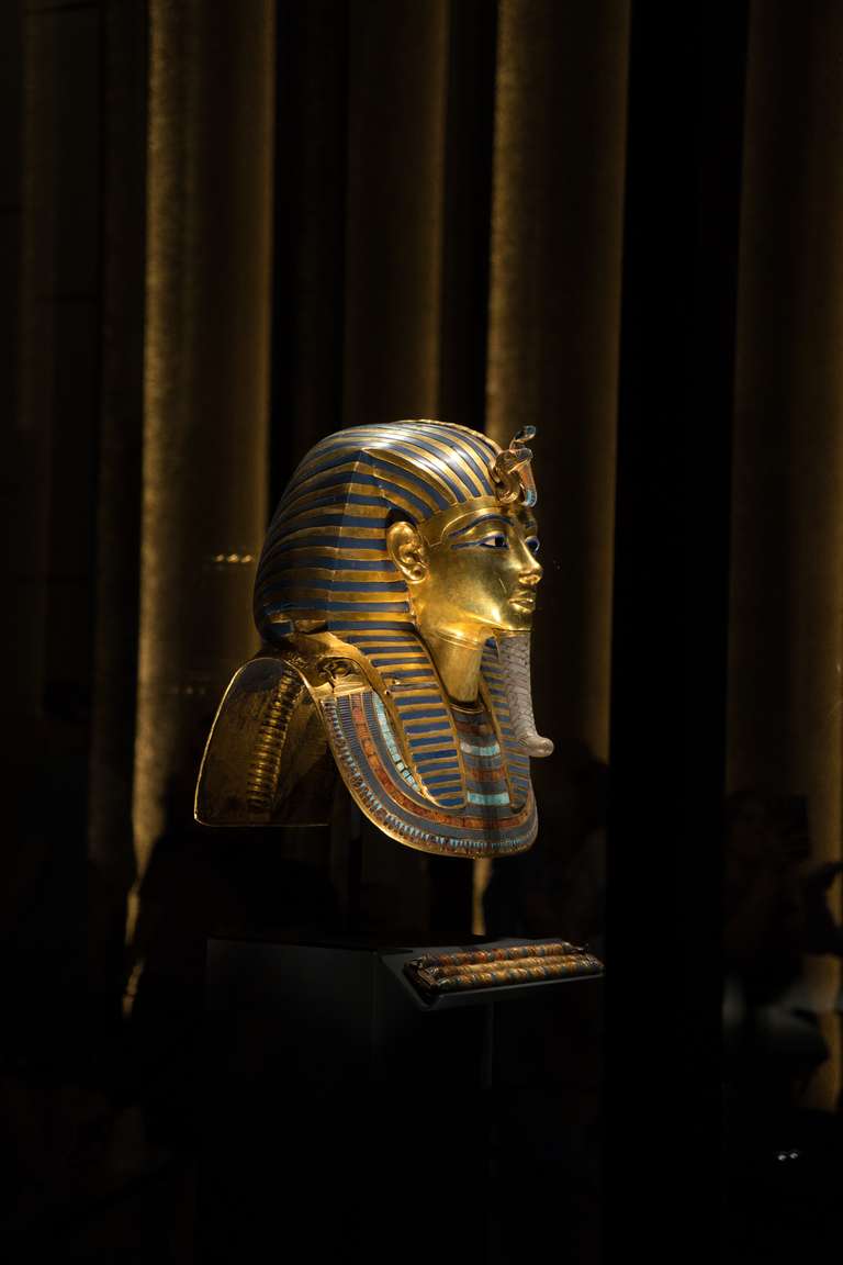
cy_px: 632
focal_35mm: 75
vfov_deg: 27.0
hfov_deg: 18.2
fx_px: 2634
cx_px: 422
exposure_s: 1/100
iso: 800
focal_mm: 50
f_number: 2.8
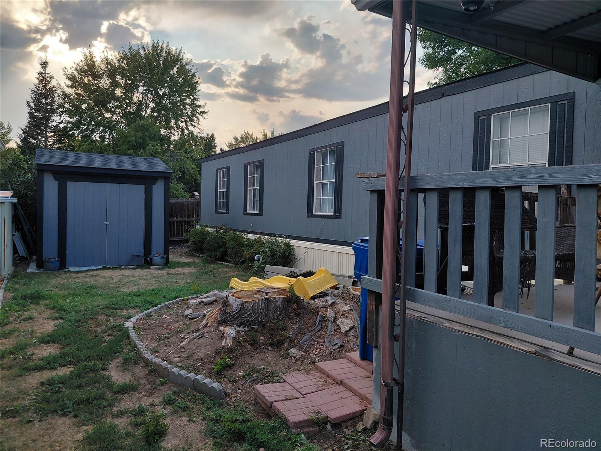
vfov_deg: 54.9
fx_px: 434
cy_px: 226
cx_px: 300
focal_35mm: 25
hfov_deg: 69.4
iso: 50
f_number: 1.8
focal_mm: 4.69
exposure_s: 1/794
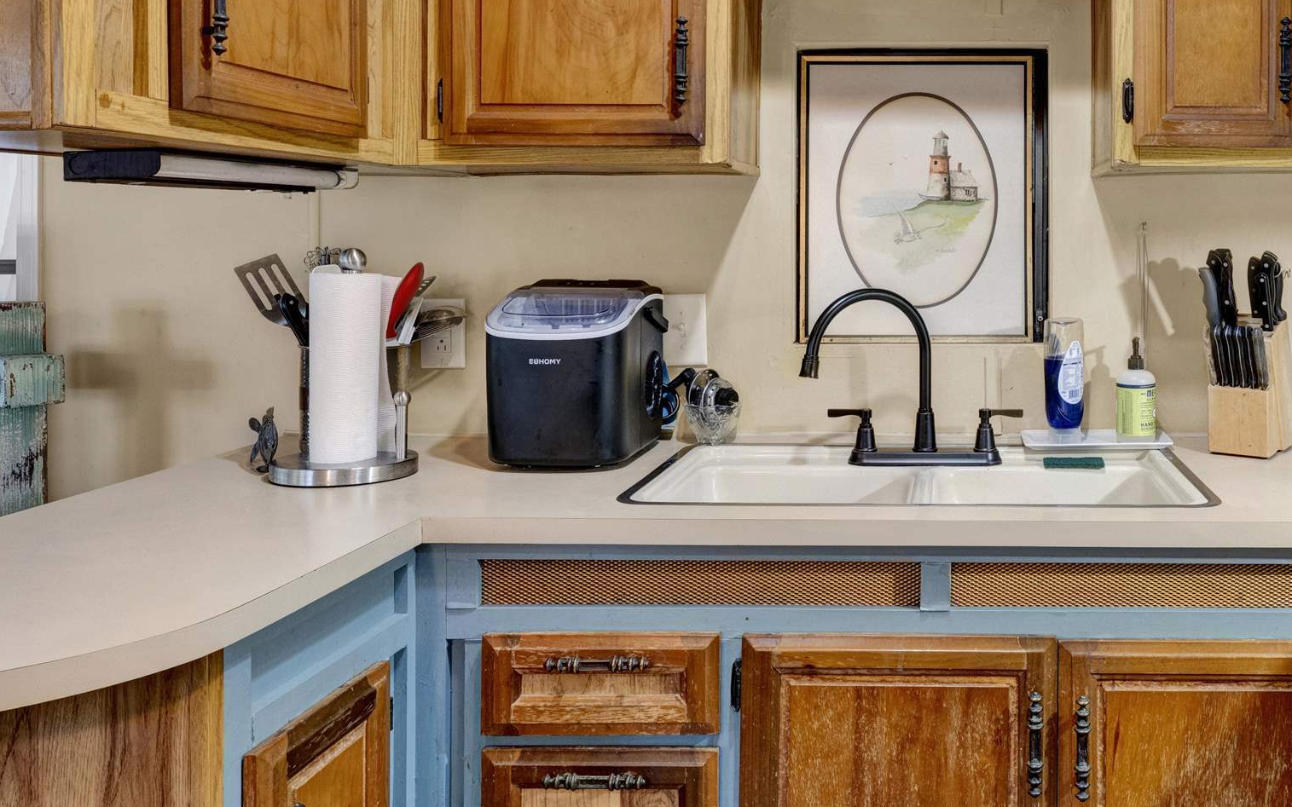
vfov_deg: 38.7
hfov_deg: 56.8
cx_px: 961
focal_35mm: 32
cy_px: 237
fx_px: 1128
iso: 400
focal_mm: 15.5
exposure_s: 1/1.25
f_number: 11
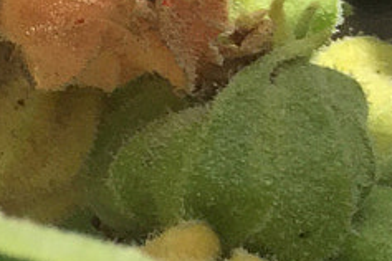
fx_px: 2221
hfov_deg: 8.4
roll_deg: -0.9
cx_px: -814
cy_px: -297
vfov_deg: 6.5
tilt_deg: -15.3
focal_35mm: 204
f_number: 2.2
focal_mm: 4.15
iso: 32
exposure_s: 1/1364
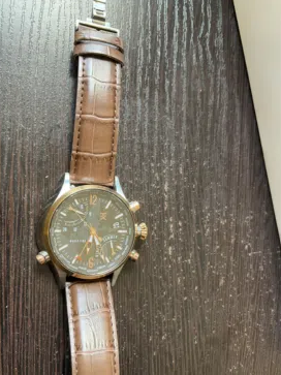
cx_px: 150
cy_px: 202
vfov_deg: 56.8
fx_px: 347
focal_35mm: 32
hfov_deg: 44.1
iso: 250
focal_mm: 3
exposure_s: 1/60
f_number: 1.8
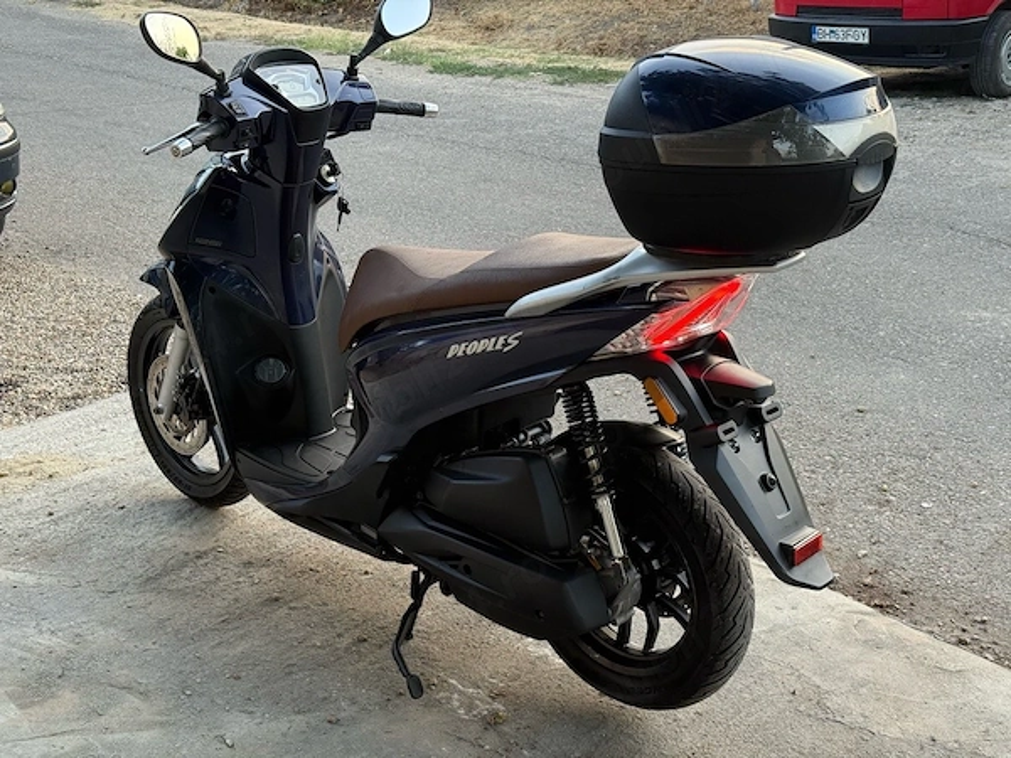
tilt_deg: -19.5
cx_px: 506
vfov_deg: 30.3
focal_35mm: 48
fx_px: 1402
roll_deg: +0.4
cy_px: 379
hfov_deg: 39.7
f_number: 1.78
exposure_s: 1/119
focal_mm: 6.76
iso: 100
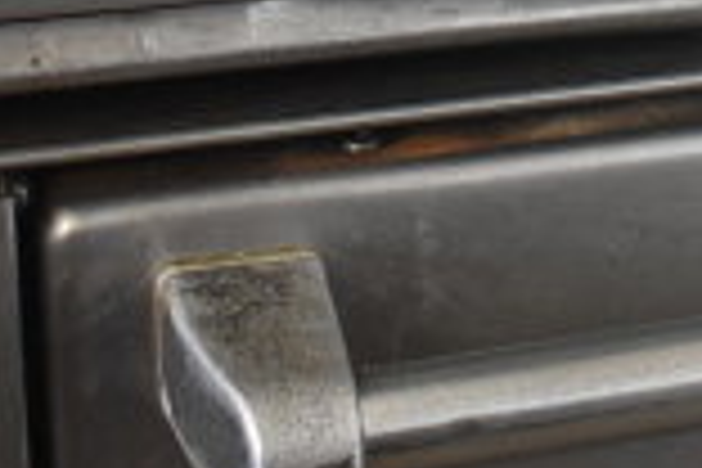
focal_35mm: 141
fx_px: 2749
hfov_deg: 13.1
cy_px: -317
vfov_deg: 9.4
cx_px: 1292
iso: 1250
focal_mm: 24
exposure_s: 1/40
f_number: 4
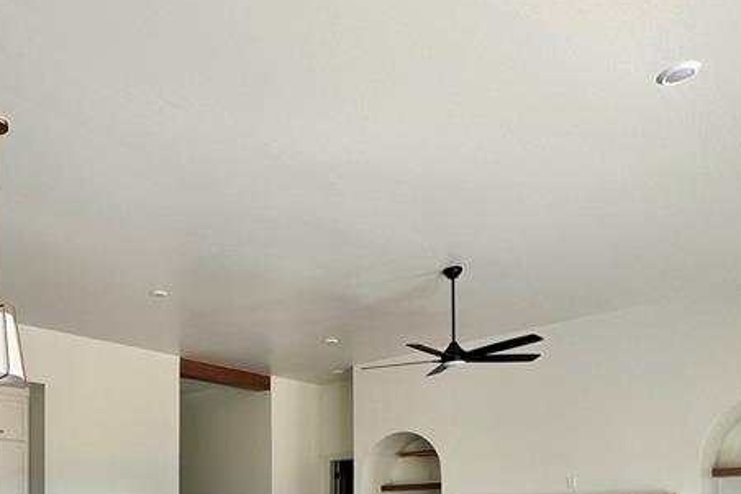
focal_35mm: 33
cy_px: 519
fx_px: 679
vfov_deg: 35.3
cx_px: 146
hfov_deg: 53.4
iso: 64
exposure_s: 1/99
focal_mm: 2.22
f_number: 2.2
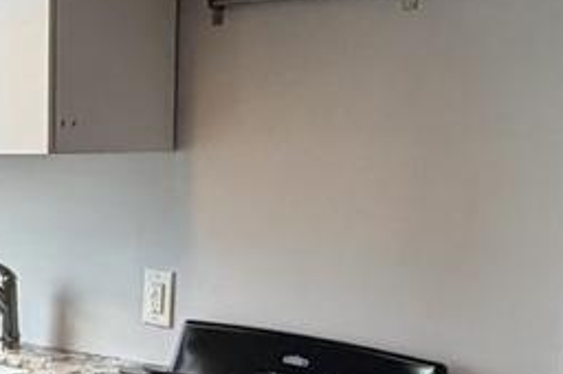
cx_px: -189
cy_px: 257
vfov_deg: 16.6
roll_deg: +0.1
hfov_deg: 22.0
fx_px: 1281
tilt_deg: -5.7
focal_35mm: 82
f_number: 2.2
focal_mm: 2.22
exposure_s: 1/120
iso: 160
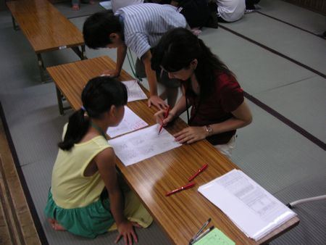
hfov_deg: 50.1
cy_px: 122
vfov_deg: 38.7
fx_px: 349
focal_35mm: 37
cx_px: 163
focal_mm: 6.1
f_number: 2.8
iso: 100
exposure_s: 1/10
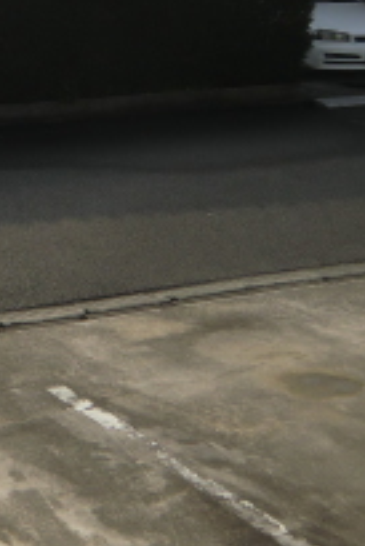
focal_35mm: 78
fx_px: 1184
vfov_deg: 25.8
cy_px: 176
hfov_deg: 16.3
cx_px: -147
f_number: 3.2
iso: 64
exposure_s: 1/500
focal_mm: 4.3
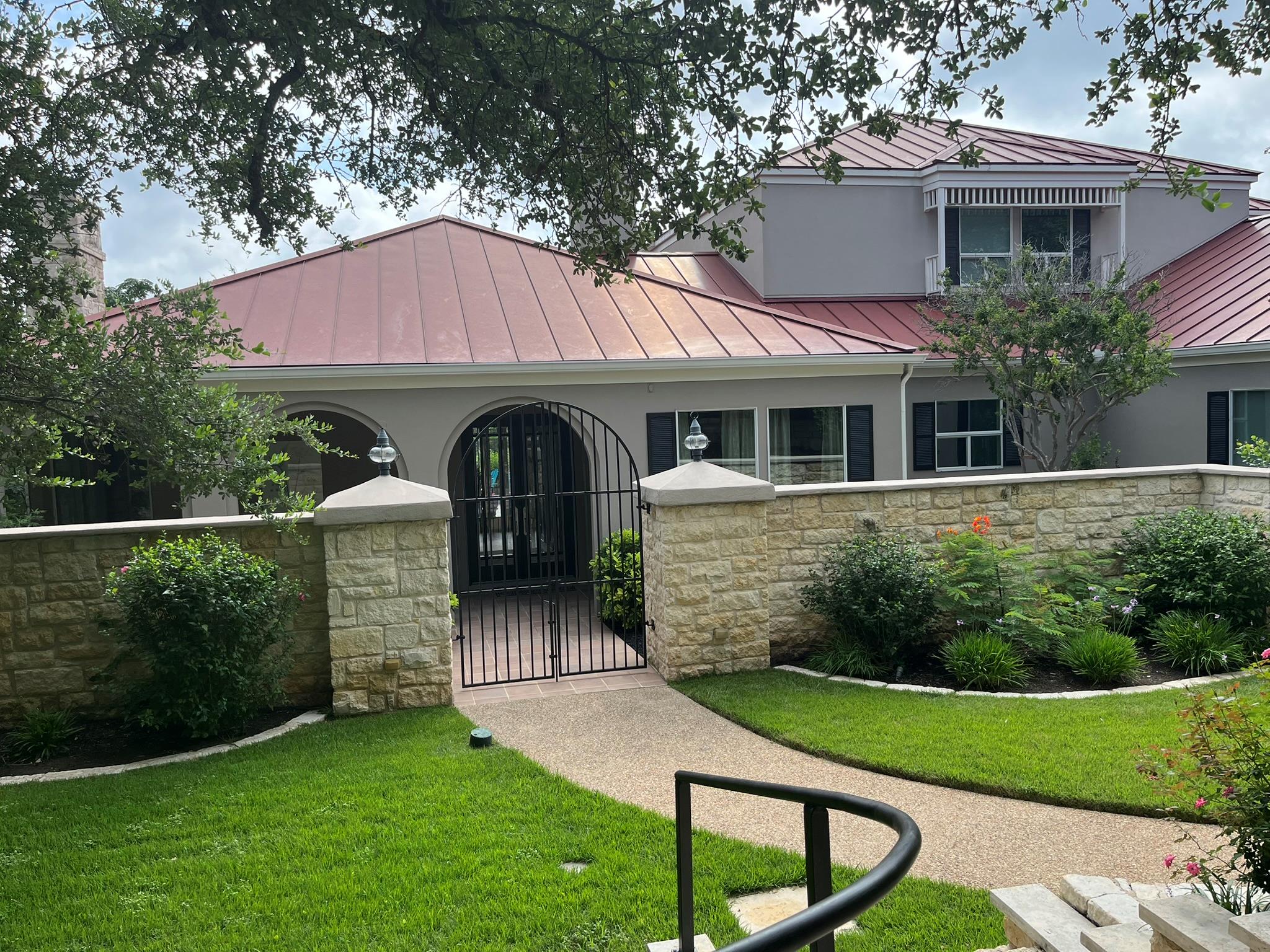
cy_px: 476
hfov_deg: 67.3
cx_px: 635
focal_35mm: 26
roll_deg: +2.6
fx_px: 954
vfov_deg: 53.1
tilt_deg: -4.1
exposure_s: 1/1600
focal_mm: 5.1
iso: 50
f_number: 1.6
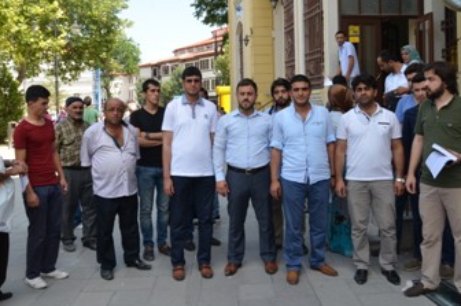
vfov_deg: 36.5
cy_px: 109
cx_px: 235
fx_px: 460
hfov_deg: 53.2
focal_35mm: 36
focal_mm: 18
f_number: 9
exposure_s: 1/320
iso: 500
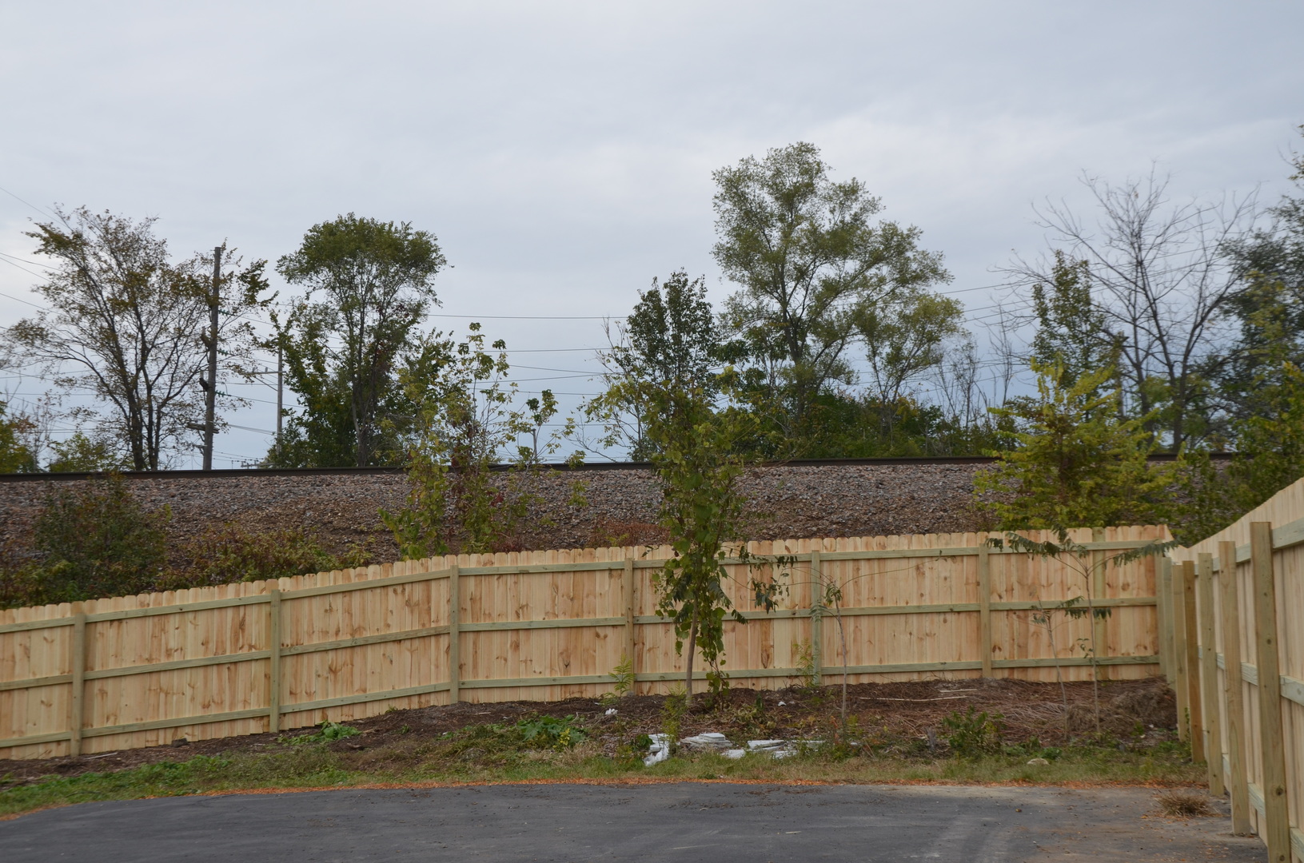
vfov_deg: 25.6
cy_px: 432
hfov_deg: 37.9
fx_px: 1898
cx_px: 652
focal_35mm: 52
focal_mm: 35
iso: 200
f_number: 8
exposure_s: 1/250
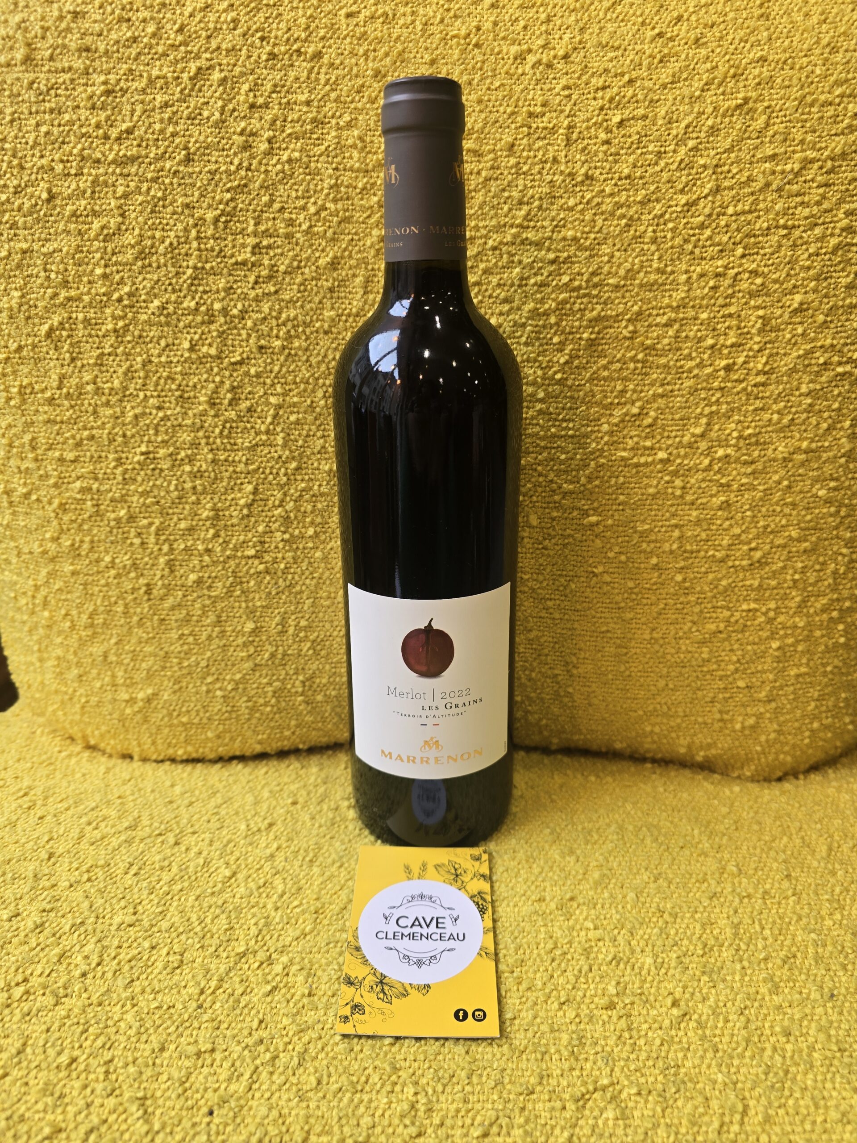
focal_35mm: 23
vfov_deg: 73.9
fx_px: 759
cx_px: 428
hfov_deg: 58.9
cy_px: 572
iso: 64
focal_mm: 6.3
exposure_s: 1/100
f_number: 1.7
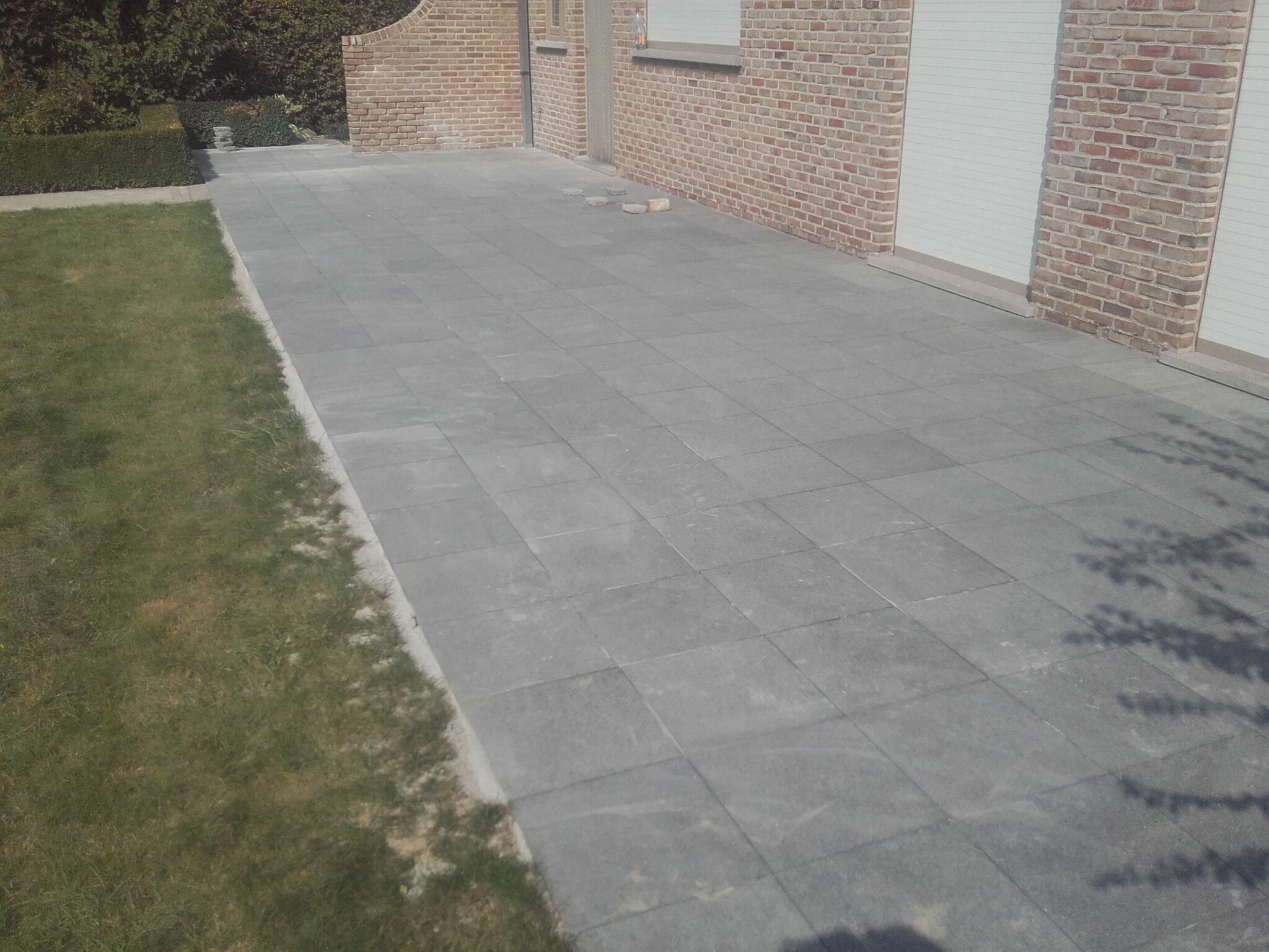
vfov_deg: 45.4
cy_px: 476
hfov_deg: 58.4
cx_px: 634
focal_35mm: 31
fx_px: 1136
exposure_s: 1/1638
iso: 50
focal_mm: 3.31
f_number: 2.2
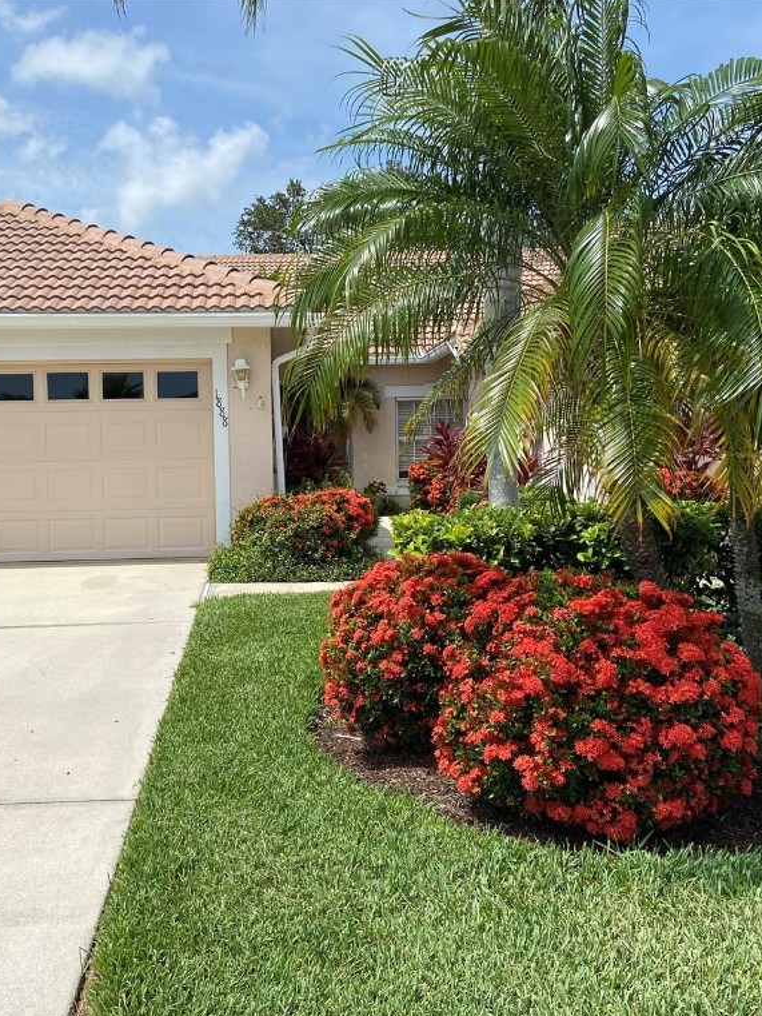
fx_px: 1027
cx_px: 282
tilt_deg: -2.2
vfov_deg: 52.6
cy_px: 509
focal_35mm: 35
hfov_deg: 40.4
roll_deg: +0.9
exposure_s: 1/4274
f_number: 1.8
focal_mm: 4.25
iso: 32
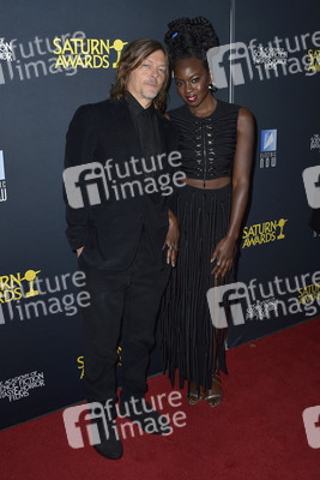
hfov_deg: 41.1
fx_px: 426
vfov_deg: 58.7
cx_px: 160
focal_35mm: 32
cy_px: 240
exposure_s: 1/250
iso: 250
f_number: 6.3
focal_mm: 32
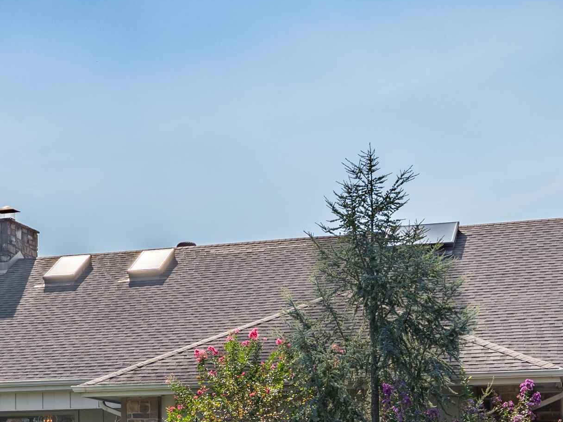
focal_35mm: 85
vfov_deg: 16.8
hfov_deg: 21.7
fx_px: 1382
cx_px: -67
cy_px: 460
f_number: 11
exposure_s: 1/1000
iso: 125
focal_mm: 35
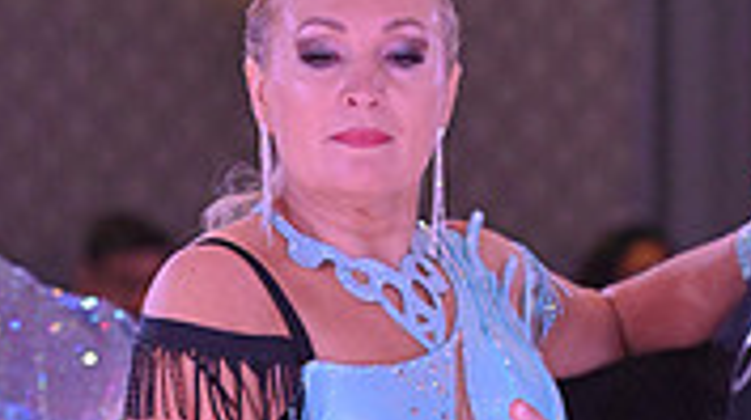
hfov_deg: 3.7
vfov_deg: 2.1
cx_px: 613
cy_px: 942
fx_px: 11634
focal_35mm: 585
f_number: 6.3
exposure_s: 1/400
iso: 5000
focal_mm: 170
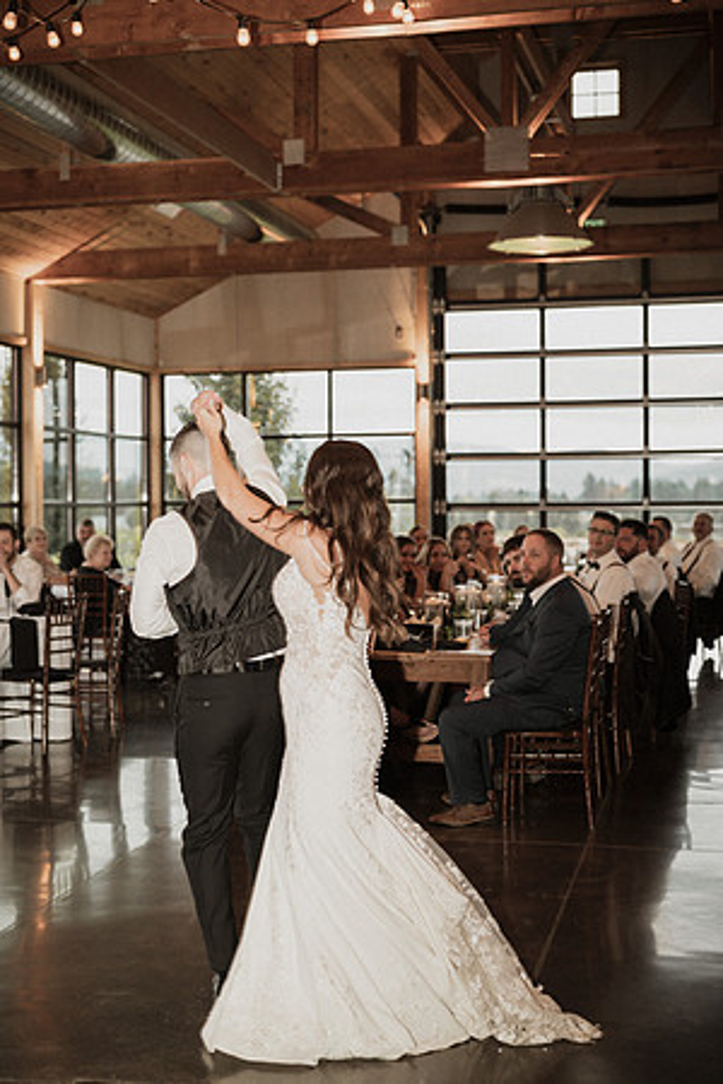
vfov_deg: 39.6
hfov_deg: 27.0
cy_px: 542
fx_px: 1506
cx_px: 362
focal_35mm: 50
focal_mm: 50
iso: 500
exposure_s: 1/100
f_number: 2.8
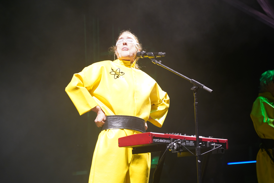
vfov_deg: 11.1
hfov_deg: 16.7
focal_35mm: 123
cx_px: 143
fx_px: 936
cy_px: 76
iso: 1250
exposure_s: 1/160
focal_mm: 105
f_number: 4
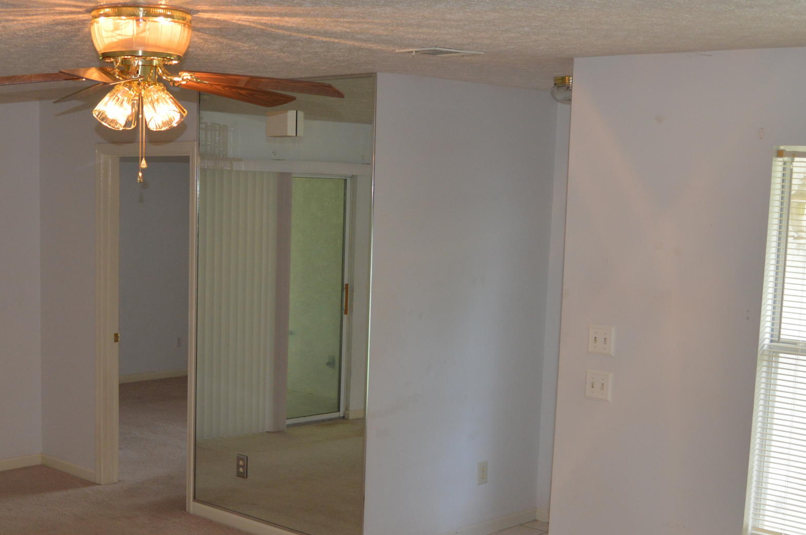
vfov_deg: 25.7
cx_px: 245
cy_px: 375
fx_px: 1163
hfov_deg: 37.6
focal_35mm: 52
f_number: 4
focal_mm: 18
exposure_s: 1/125
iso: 360
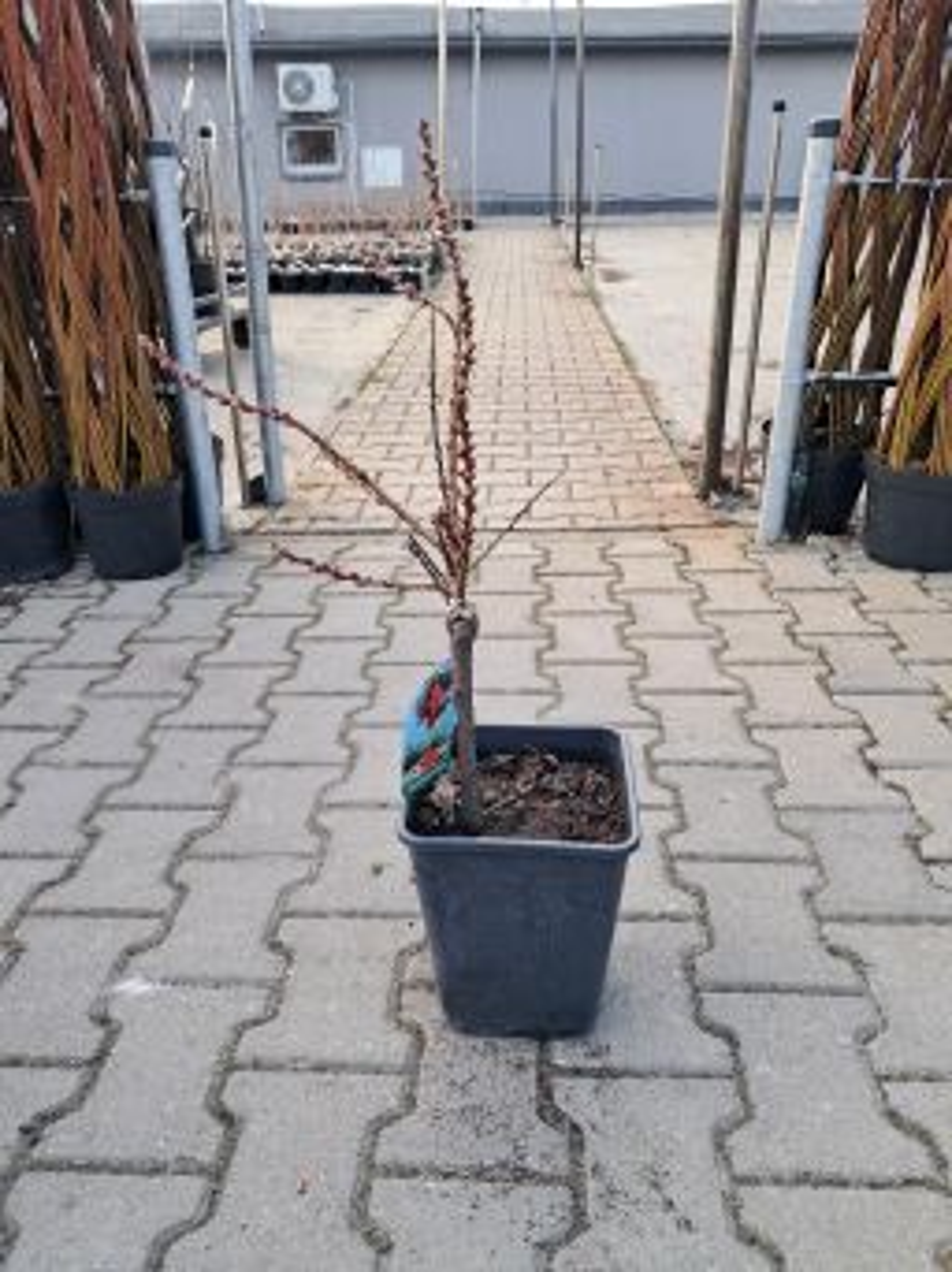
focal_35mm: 27
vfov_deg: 65.4
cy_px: 636
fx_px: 991
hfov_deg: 51.3
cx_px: 476
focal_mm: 4
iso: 50
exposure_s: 1/100
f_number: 1.8
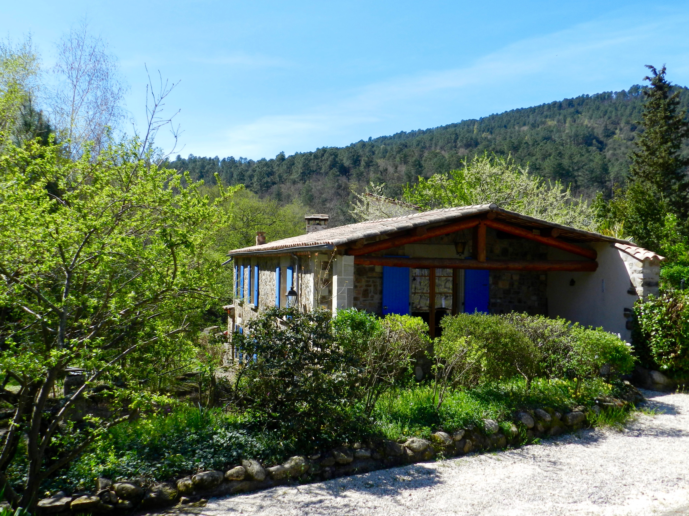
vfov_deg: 44.2
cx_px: 344
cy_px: 258
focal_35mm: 32
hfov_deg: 56.8
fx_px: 637
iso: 160
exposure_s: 1/800
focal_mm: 5.6
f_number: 3.7
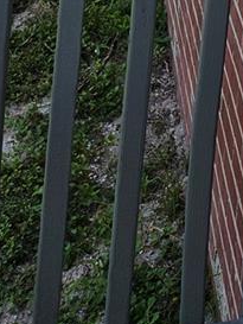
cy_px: -371
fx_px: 945
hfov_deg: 13.1
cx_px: 453
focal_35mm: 101
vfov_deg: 14.9
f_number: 1.8
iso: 25
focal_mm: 5.4
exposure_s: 1/1050
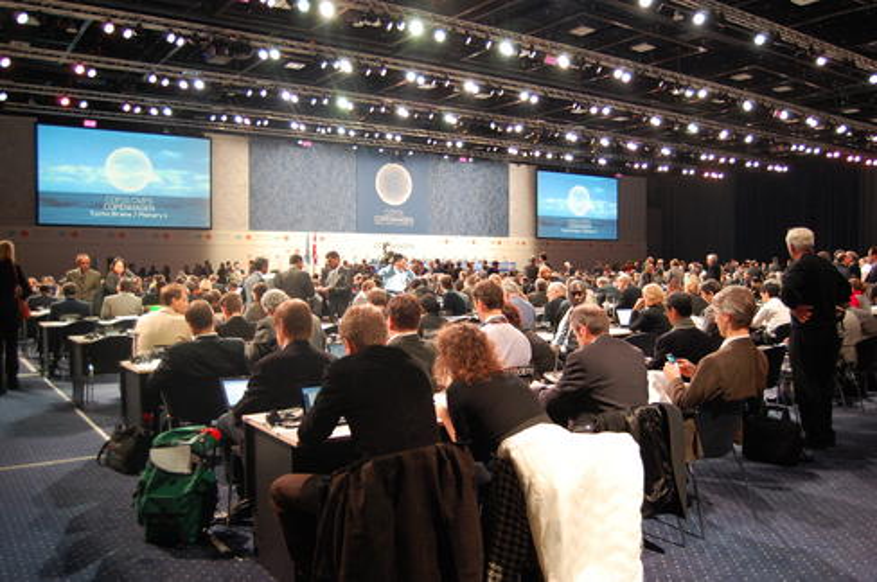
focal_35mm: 30
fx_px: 730
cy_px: 291
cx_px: 438
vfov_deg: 43.5
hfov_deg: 62.0
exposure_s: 1/15
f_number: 3.8
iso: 800
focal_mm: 20
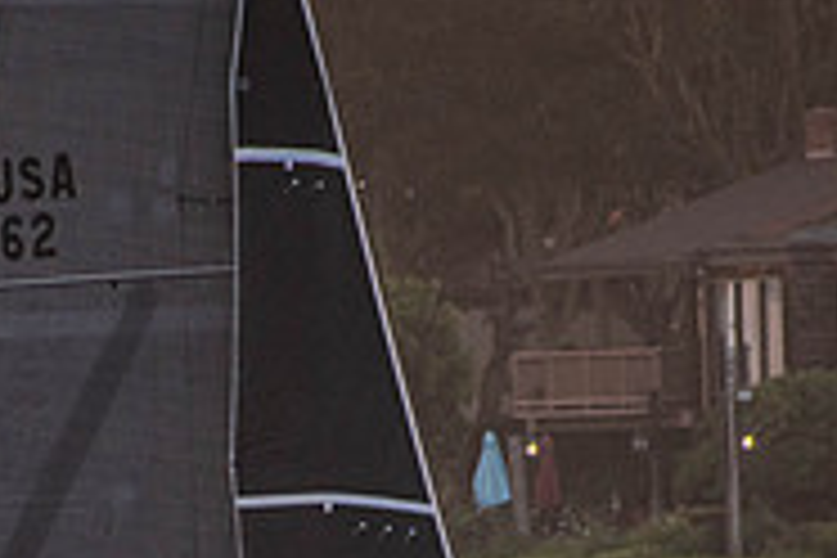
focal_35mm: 1404
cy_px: 794
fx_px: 32640
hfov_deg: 1.5
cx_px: 202
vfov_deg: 1.0
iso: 800
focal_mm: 300
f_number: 6.3
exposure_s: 1/60
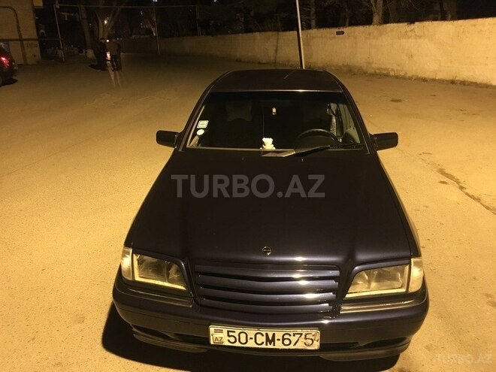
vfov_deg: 48.2
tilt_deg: -16.8
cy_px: 186
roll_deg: +2.7
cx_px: 248
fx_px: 416
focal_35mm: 29
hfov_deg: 61.7
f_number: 2.2
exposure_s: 1/17
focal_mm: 4.15
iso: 500
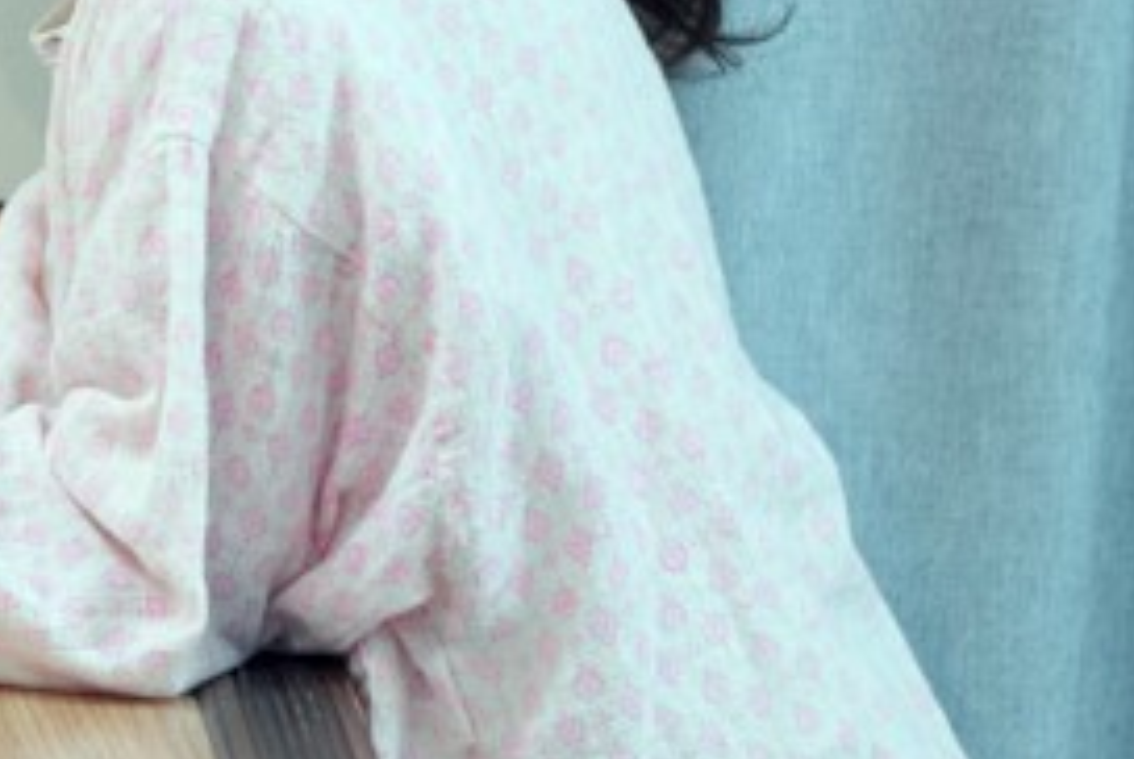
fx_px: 20843
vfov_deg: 2.1
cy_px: -309
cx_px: -559
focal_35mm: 661
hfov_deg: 3.1
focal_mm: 200
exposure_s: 1/250
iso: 2000
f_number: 4
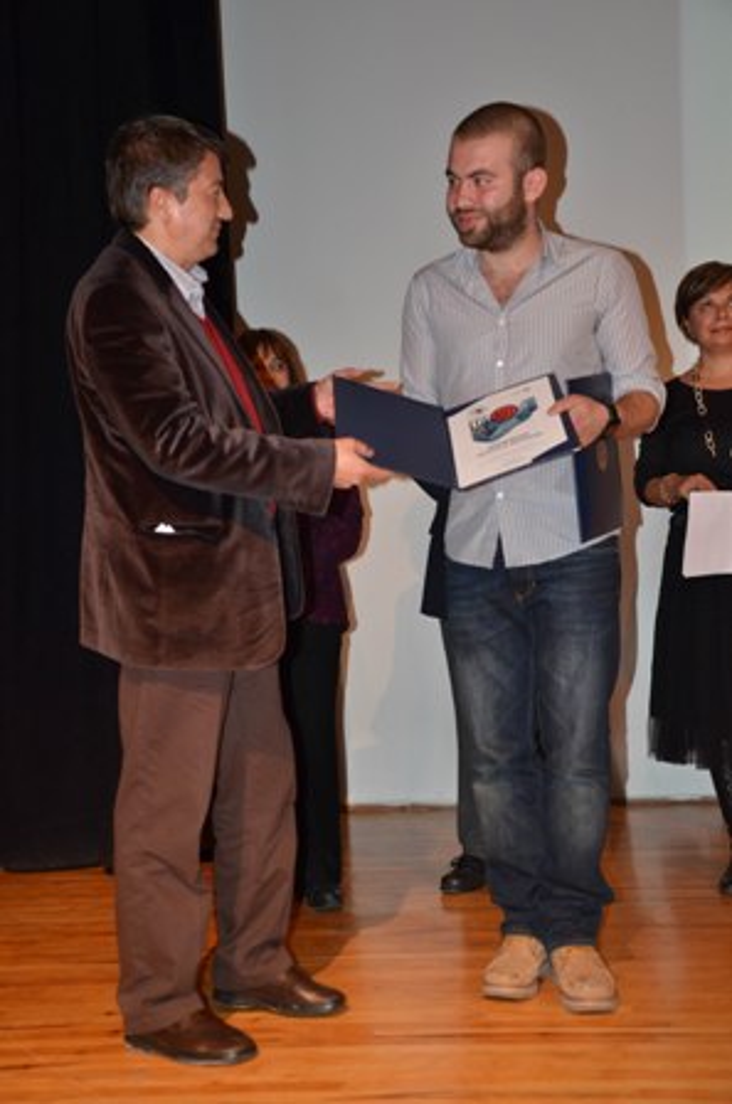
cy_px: 552
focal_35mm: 51
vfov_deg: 38.9
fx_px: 1561
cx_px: 366
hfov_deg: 26.4
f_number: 4.2
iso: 800
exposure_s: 1/60
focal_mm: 34
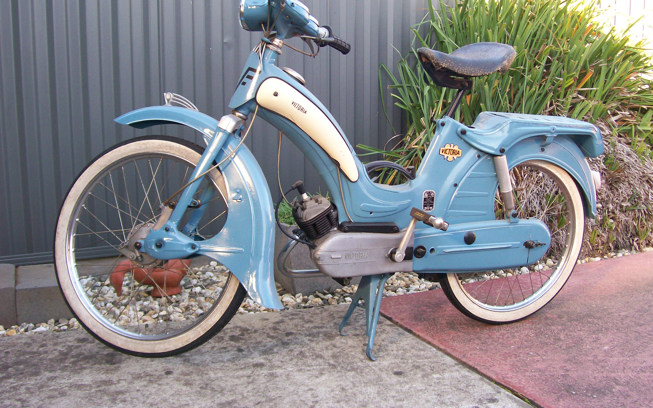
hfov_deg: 50.4
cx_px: 331
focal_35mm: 39
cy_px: 169
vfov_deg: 32.7
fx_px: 694
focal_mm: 6
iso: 80
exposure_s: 1/80.8
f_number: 2.7
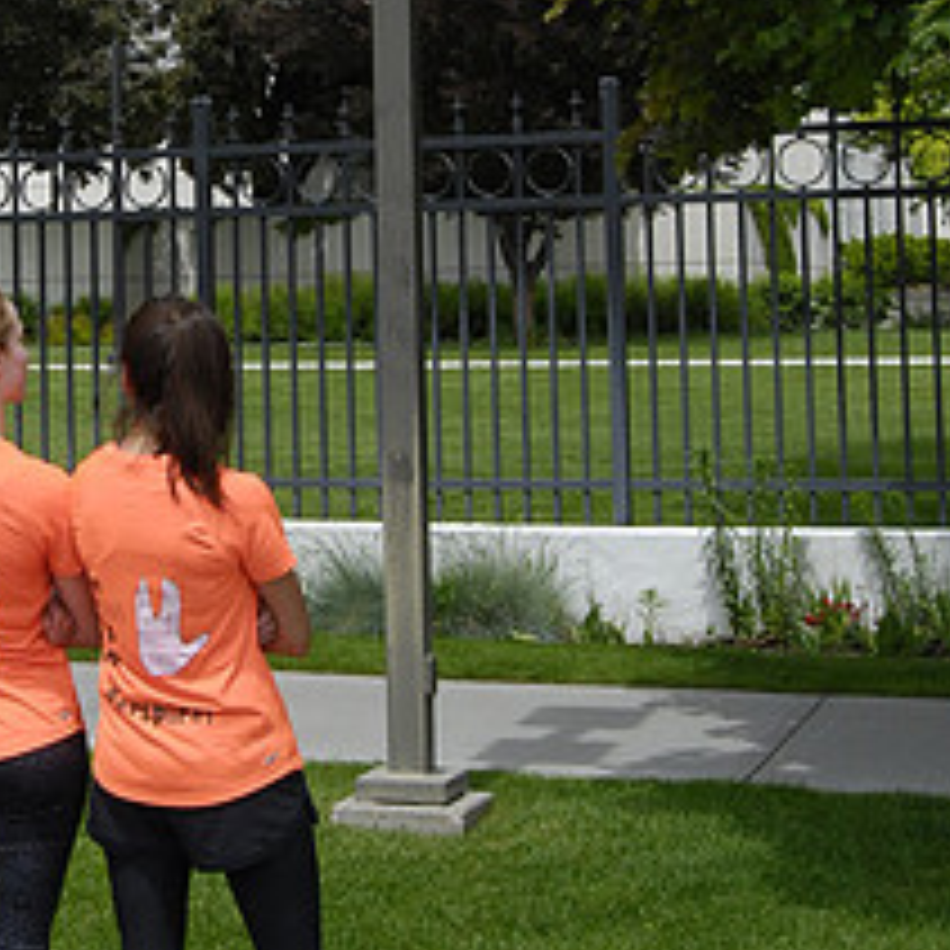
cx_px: 126
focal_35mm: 91
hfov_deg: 18.8
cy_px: 131
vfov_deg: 18.8
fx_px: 2825
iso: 400
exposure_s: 1/640
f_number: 10
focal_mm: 26
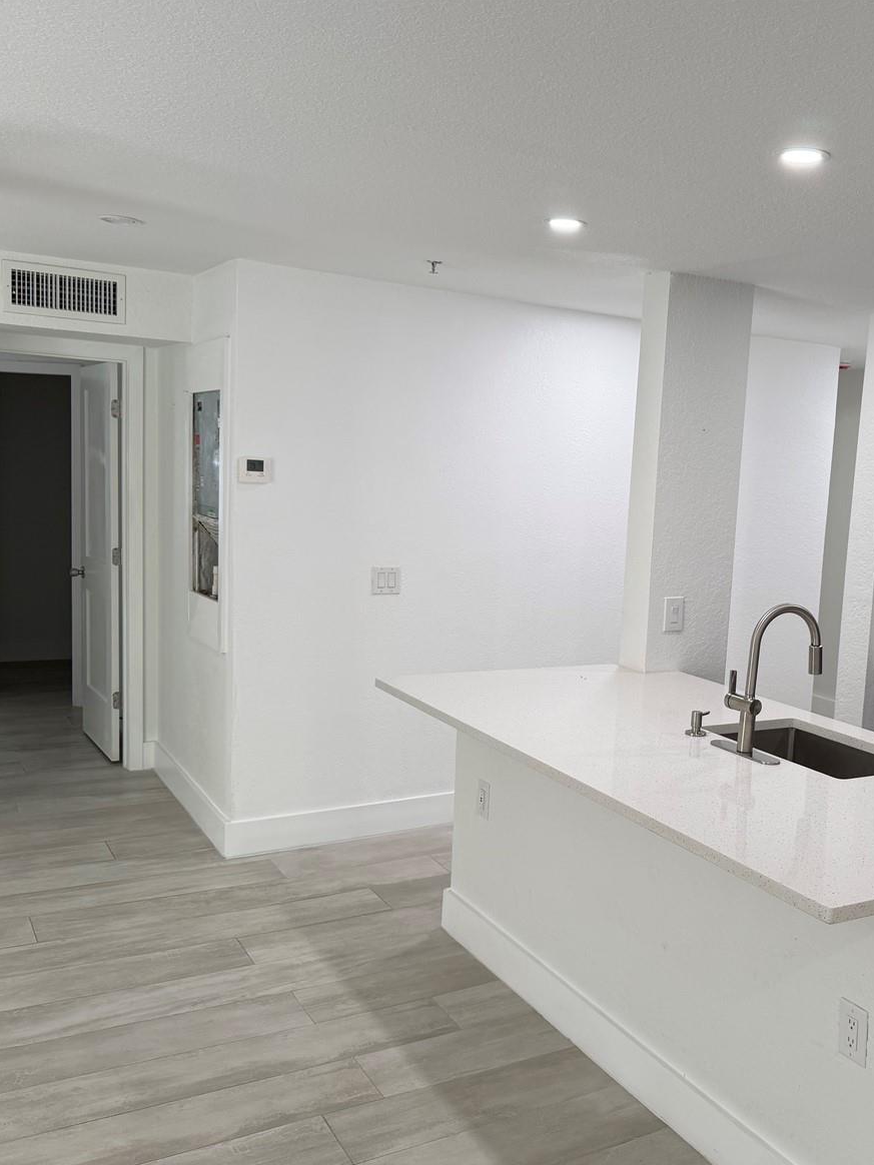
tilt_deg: -7.7
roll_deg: -2.8
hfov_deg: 41.7
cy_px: 597
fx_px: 1111
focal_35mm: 33
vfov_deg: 55.3
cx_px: 656
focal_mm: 6.76
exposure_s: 1/120
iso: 100
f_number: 1.78
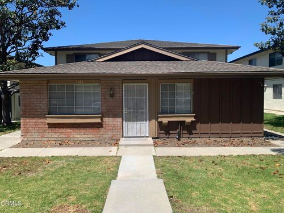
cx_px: 142
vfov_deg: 53.1
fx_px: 213
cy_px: 106
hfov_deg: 67.3
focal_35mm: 26
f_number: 1.8
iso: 25
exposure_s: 1/2114
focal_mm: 4.25
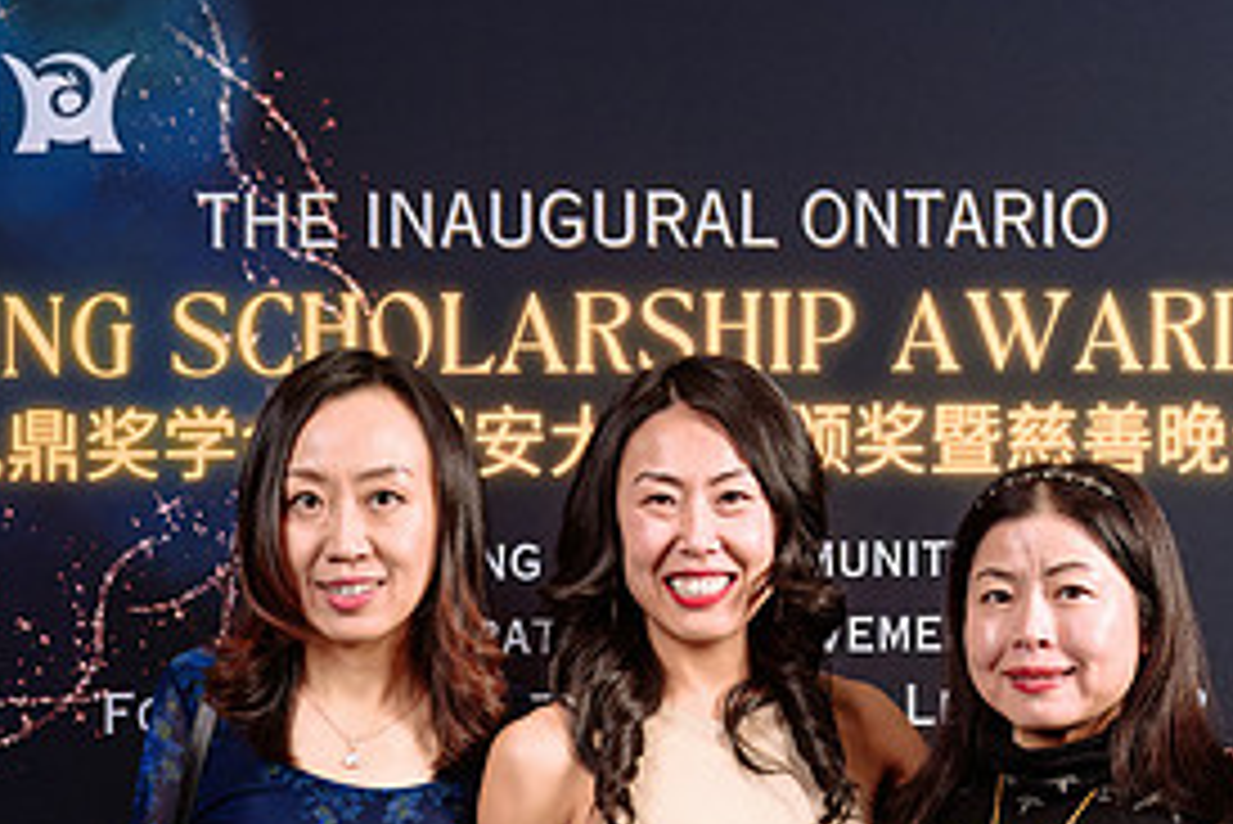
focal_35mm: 91
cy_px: 862
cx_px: 639
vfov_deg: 14.7
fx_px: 3118
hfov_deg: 22.4
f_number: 4.5
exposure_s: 1/160
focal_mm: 43
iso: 500
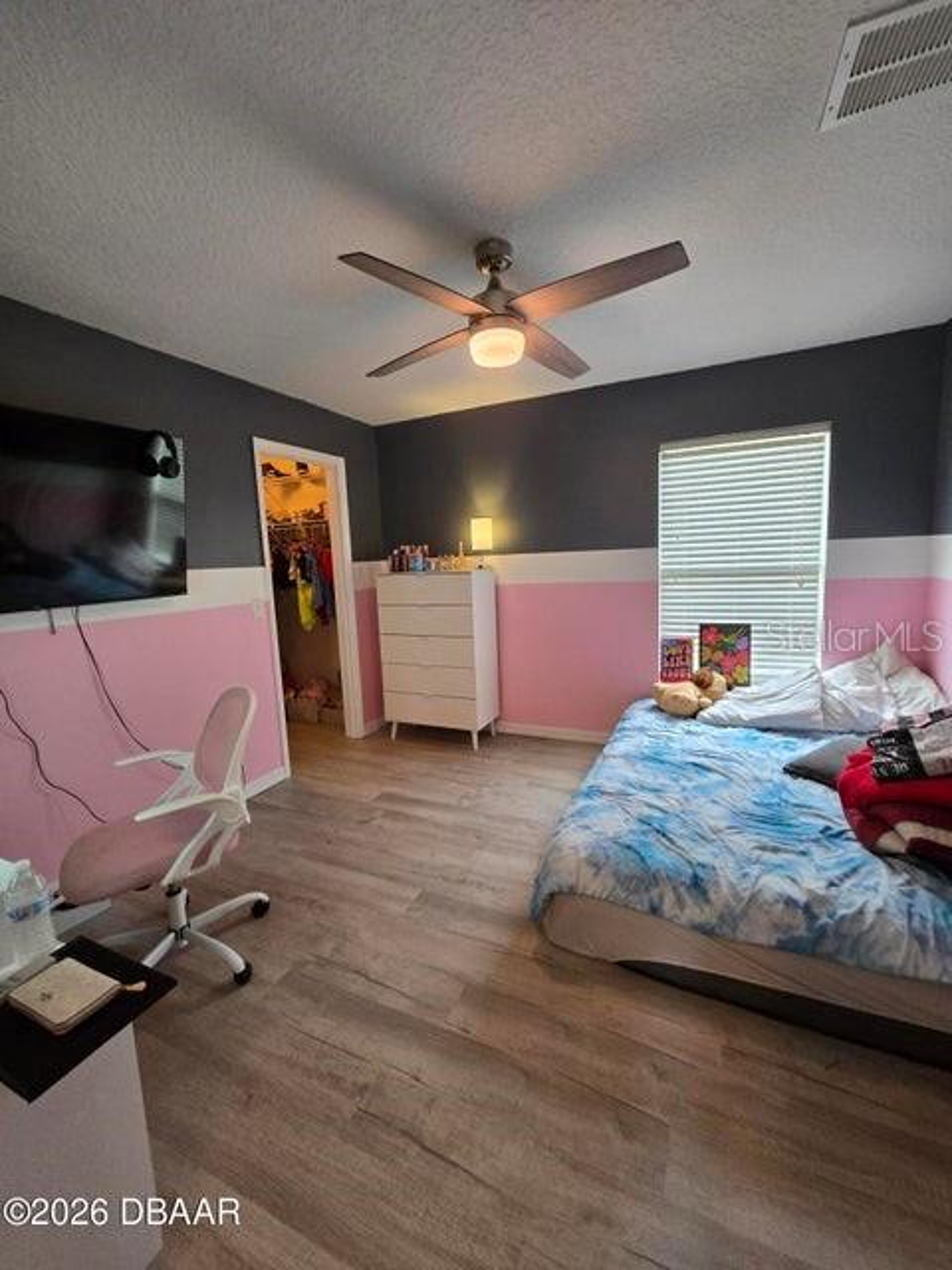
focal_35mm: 13
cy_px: 635
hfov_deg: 89.9
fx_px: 477
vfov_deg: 106.2
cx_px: 476
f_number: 2.2
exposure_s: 1/60
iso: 320
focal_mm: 2.2
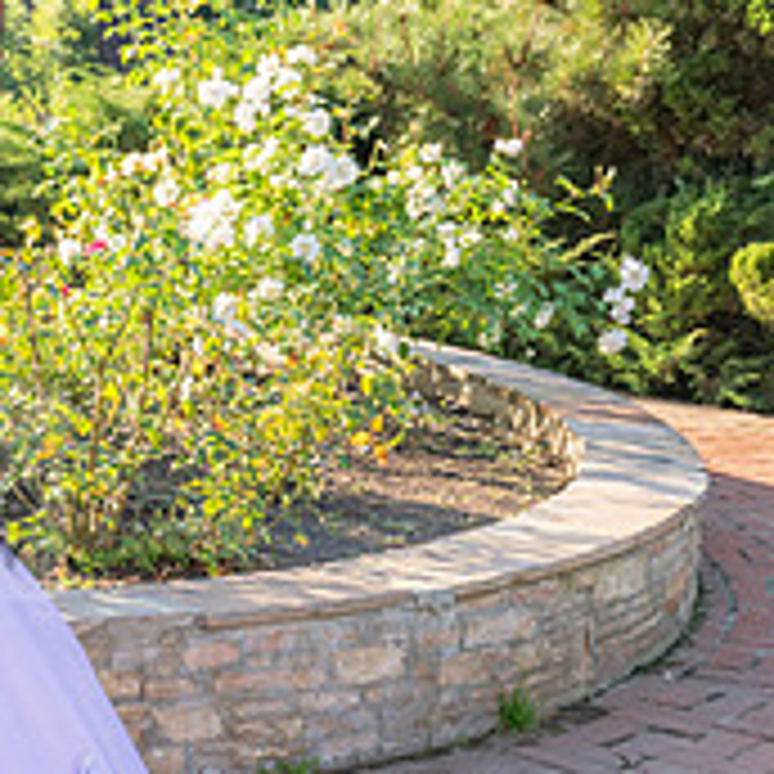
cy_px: 493
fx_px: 2606
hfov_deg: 15.8
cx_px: -315
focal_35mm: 103
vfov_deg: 16.9
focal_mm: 36
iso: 200
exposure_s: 1/200
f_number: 5.6
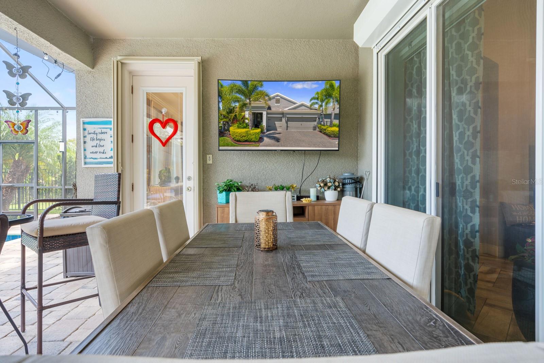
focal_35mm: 19
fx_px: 287
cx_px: 272
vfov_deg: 64.6
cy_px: 182
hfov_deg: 86.9
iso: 200
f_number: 8
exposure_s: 1/6
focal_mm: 19
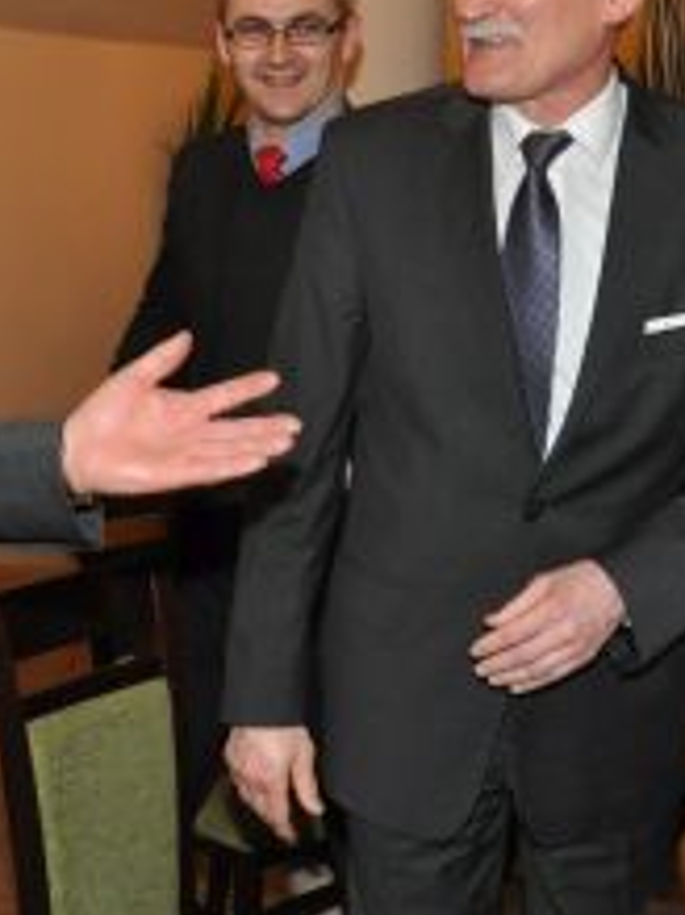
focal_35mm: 69
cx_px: 276
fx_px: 1825
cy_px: 447
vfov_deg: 28.1
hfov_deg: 21.2
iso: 800
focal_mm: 21
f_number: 4
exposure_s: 1/60
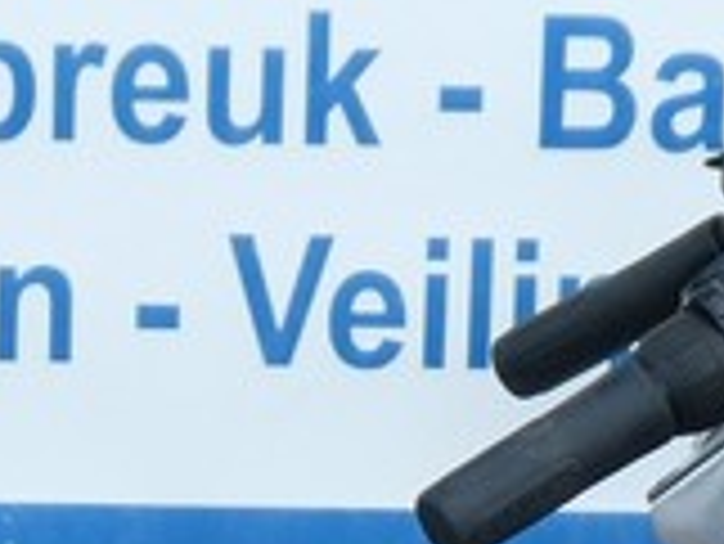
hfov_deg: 6.2
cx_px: -49
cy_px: 1466
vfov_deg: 4.5
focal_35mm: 318
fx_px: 6656
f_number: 4
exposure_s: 1/200
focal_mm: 8.4
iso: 80
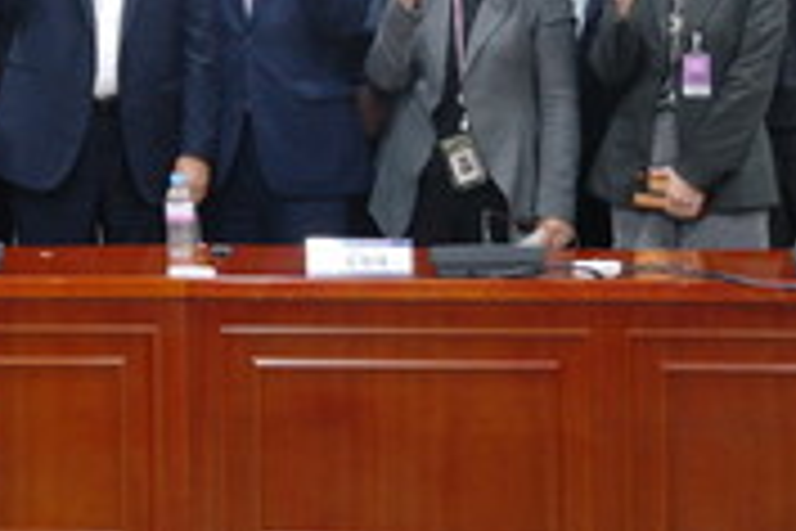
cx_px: -130
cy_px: -117
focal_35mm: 164
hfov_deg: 12.3
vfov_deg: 8.3
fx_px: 3626
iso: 500
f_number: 4.5
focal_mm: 33
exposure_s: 1/15
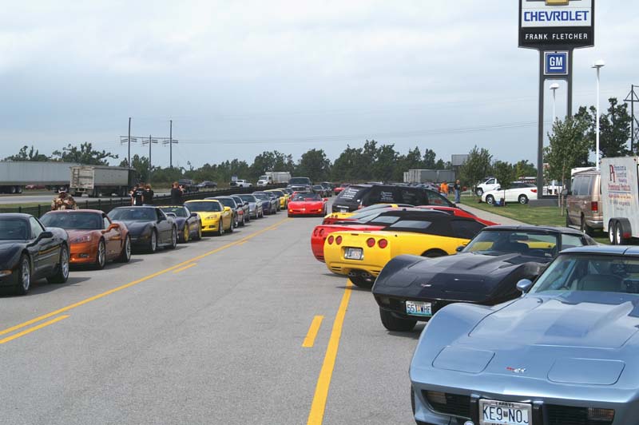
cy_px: 212
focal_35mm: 75
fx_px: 1330
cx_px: 320
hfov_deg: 27.0
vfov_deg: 18.2
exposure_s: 1/350
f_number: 9.5
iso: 100
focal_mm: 50
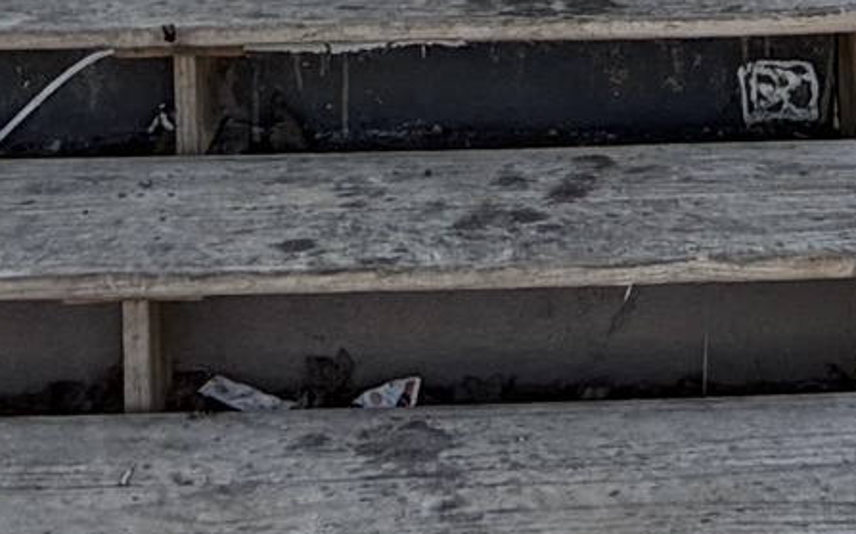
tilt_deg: -0.5
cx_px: 747
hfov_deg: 20.1
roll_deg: -0.4
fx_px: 2379
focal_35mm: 102
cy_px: -754
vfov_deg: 10.9
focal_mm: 2.22
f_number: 2.2
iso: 40
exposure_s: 1/770
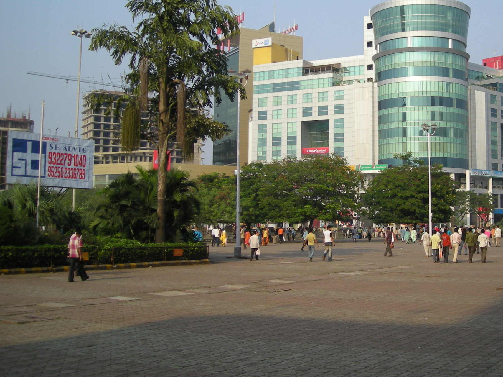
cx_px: 347
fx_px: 727
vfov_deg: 28.9
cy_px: 127
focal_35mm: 50
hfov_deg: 37.6
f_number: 5.7
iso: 50
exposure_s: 1/153
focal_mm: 5.7
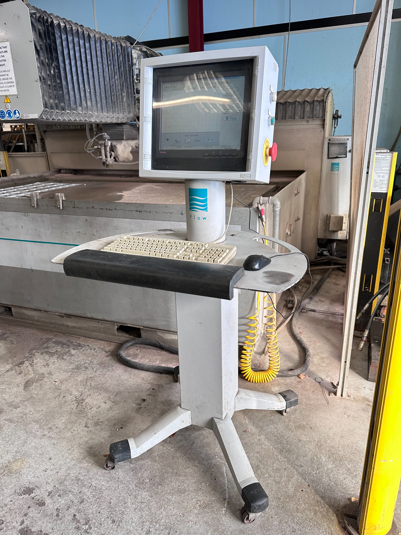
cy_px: 268
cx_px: 200
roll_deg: +1.2
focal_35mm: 24
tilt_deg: -19.6
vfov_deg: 71.6
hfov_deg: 56.8
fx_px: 371
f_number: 1.78
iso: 160
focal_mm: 6.86
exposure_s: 1/100
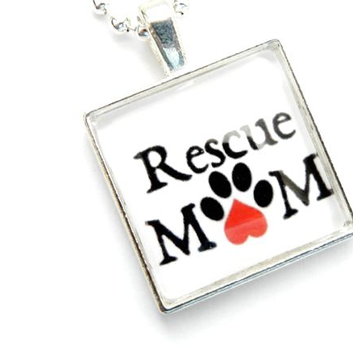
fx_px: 969
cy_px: 152
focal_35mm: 84
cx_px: 215
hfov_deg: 20.6
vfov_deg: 20.6
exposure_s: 1/29.2
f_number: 3.9
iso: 320
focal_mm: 9.3
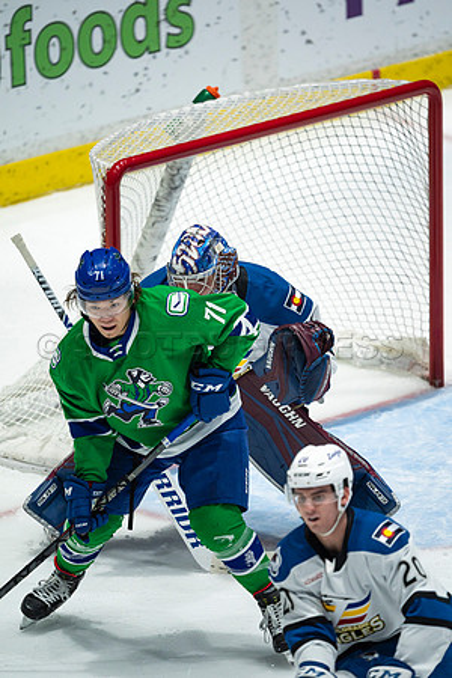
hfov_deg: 2.3
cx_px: 226
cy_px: 339
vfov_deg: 3.4
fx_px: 11299
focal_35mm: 600
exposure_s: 1/1000
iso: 2000
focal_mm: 600
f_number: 4
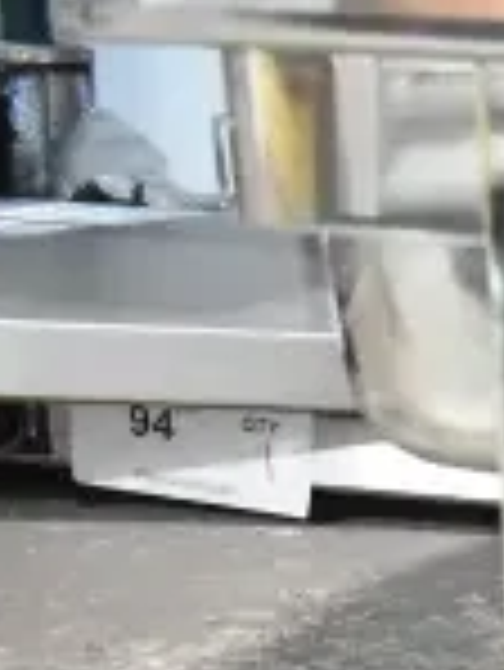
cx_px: 1341
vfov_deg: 18.0
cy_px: 713
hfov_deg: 11.0
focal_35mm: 106
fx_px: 2055
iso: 2200
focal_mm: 18
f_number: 3.5
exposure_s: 1/30
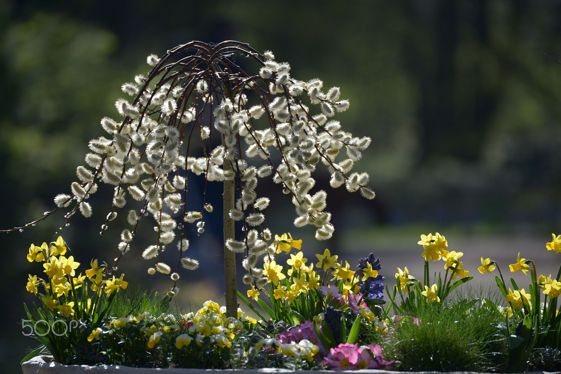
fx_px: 6235
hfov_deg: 5.2
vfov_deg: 3.4
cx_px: 280
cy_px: 187
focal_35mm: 400
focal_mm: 400
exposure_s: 1/1250
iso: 400
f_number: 6.3
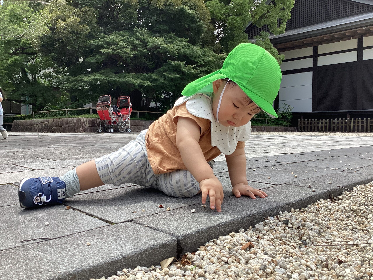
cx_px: 186
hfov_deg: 58.4
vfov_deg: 45.4
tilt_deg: -2.2
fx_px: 334
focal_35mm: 31
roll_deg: +1.0
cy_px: 140
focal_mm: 3.3
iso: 25
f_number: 2.4
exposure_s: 1/815
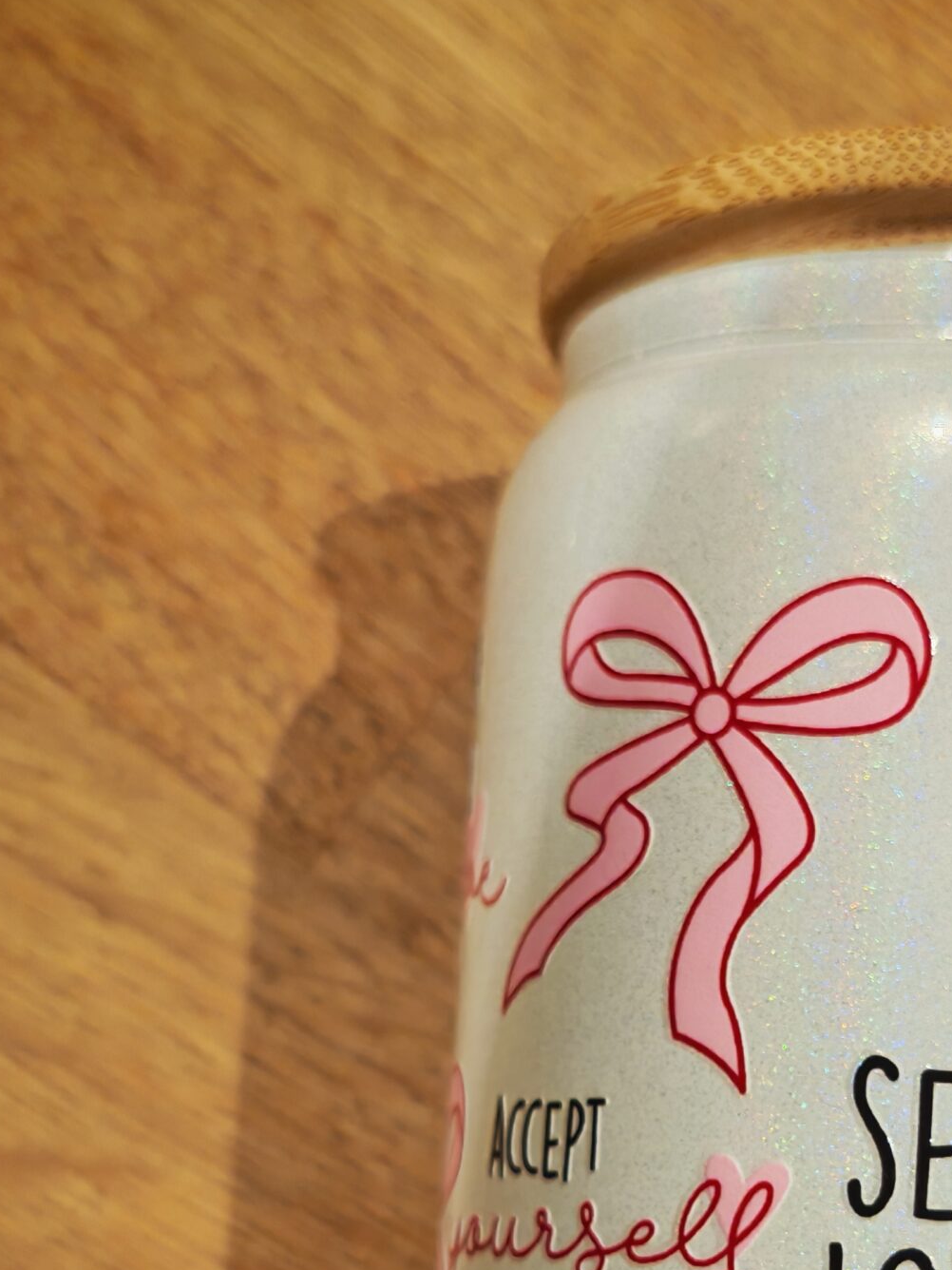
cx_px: 828
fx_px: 3374
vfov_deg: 20.9
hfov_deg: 15.9
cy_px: 1129
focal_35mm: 92
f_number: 1.4
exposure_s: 1/50
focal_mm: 6.83
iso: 125
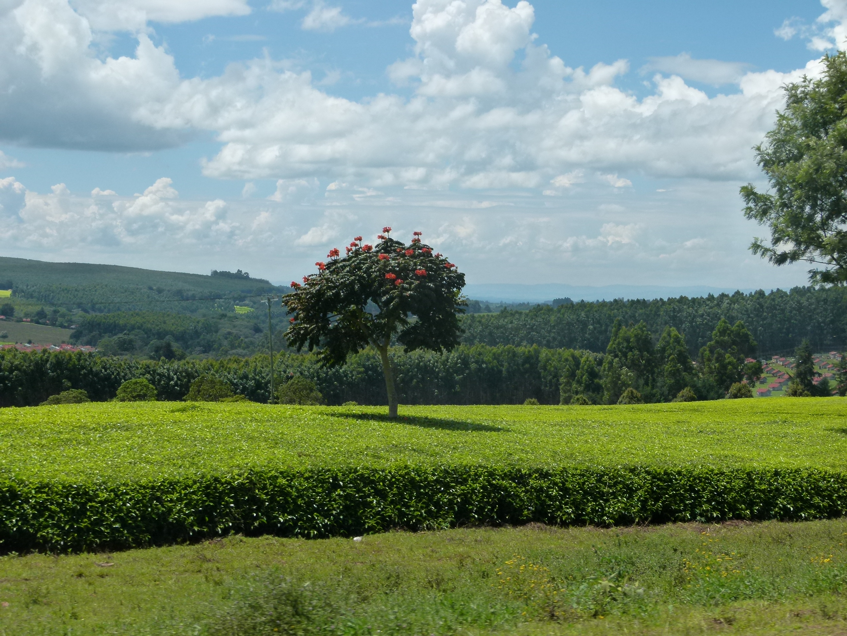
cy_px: 318
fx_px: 1762
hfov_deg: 27.0
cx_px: 424
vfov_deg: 20.4
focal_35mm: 72
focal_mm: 12.9
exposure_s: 1/1600
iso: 160
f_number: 4
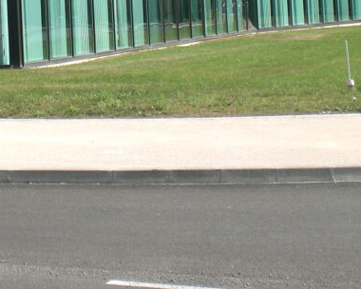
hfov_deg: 14.1
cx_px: -12
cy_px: -61
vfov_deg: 11.3
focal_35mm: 134
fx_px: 1432
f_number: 5.1
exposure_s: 1/320
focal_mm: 8.44
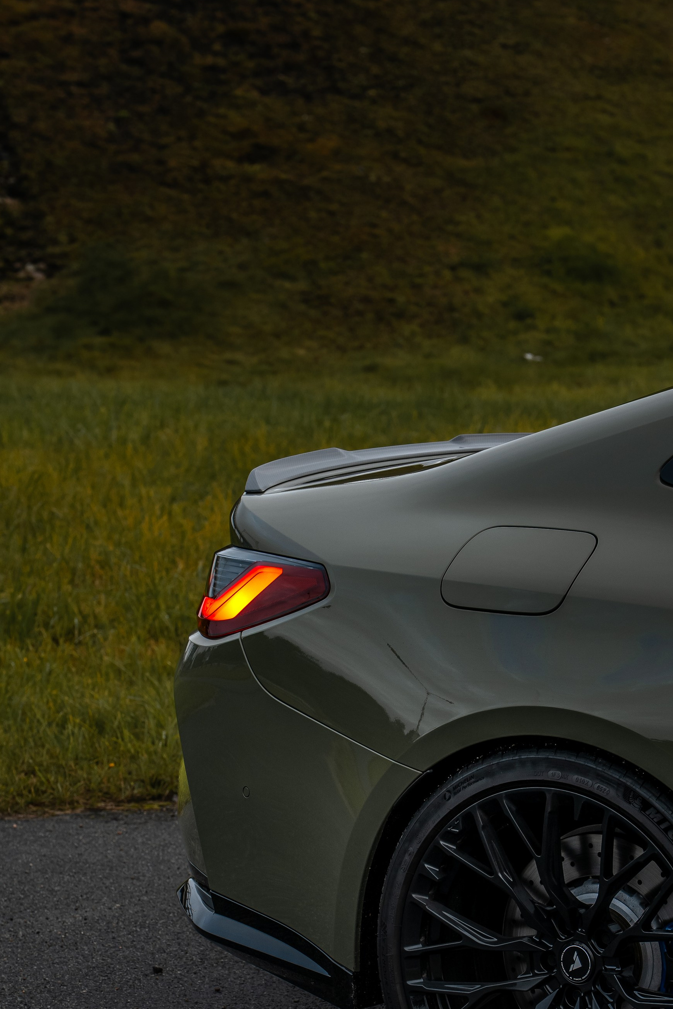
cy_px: 725
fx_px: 3085
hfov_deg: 12.4
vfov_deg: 18.5
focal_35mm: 110
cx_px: 404
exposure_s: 1/125
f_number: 5.6
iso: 250
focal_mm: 70
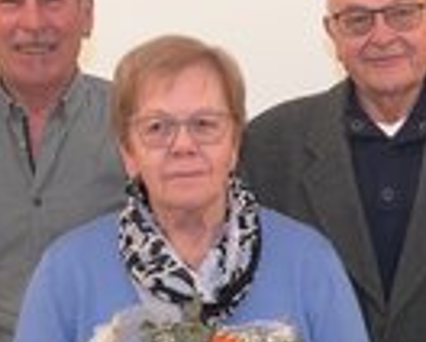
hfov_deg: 17.9
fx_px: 1347
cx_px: 324
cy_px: 397
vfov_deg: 14.1
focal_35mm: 107
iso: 6400
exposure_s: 1/160
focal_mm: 32.5
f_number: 5.6
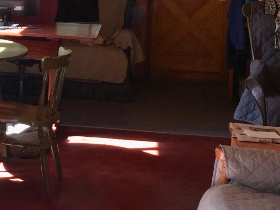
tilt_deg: -5.8
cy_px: 10
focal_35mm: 95
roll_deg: -1.8
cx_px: 36
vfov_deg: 15.3
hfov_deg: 20.3
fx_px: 768
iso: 32
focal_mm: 4.15
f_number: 2.2
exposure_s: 1/31
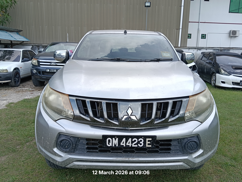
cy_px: 91
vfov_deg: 51.5
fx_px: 189
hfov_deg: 65.2
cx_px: 121
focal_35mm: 27
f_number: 1.8
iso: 50
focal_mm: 3.98
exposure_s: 1/291
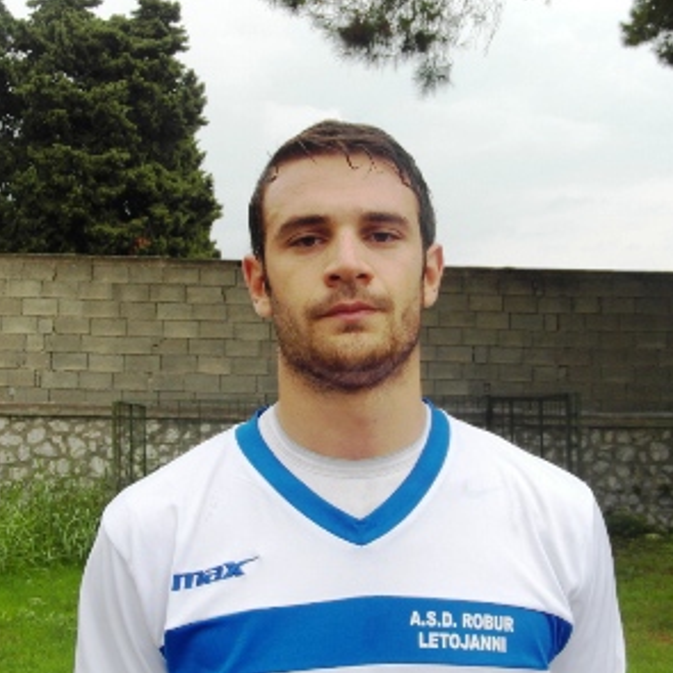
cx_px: 341
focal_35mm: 49
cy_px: 338
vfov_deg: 34.7
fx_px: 1078
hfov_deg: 34.7
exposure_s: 1/250
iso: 100
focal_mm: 6.8
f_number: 3.6
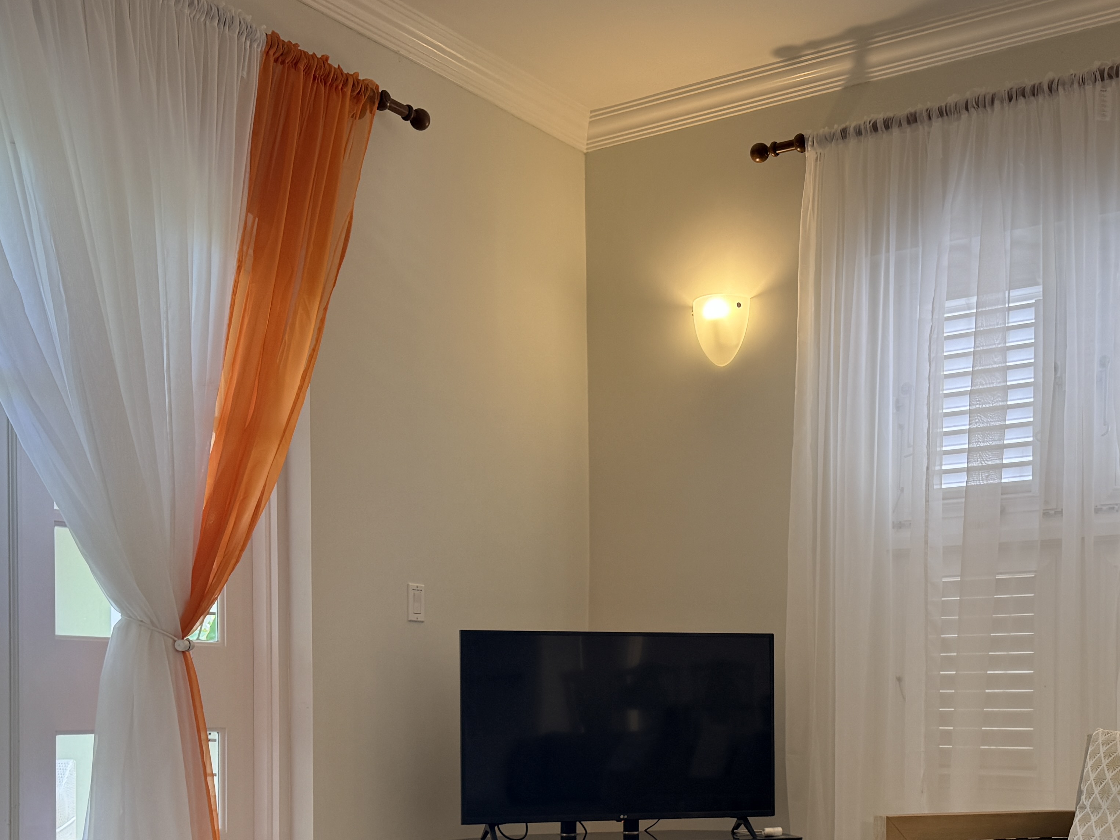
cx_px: 650
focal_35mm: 45
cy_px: 721
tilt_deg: -1.0
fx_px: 1456
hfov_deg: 41.9
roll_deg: -0.7
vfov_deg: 31.0
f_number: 1.78
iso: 80
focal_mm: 6.76
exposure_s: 1/100
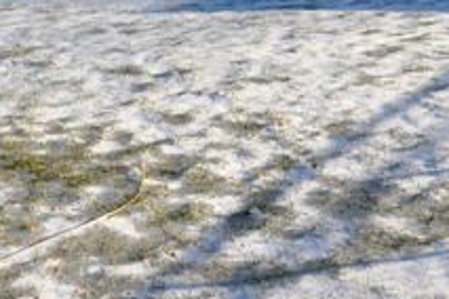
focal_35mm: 81
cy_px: -98
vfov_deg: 15.9
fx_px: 1010
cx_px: 232
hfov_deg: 25.1
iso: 200
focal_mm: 18
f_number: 13
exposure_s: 1/160
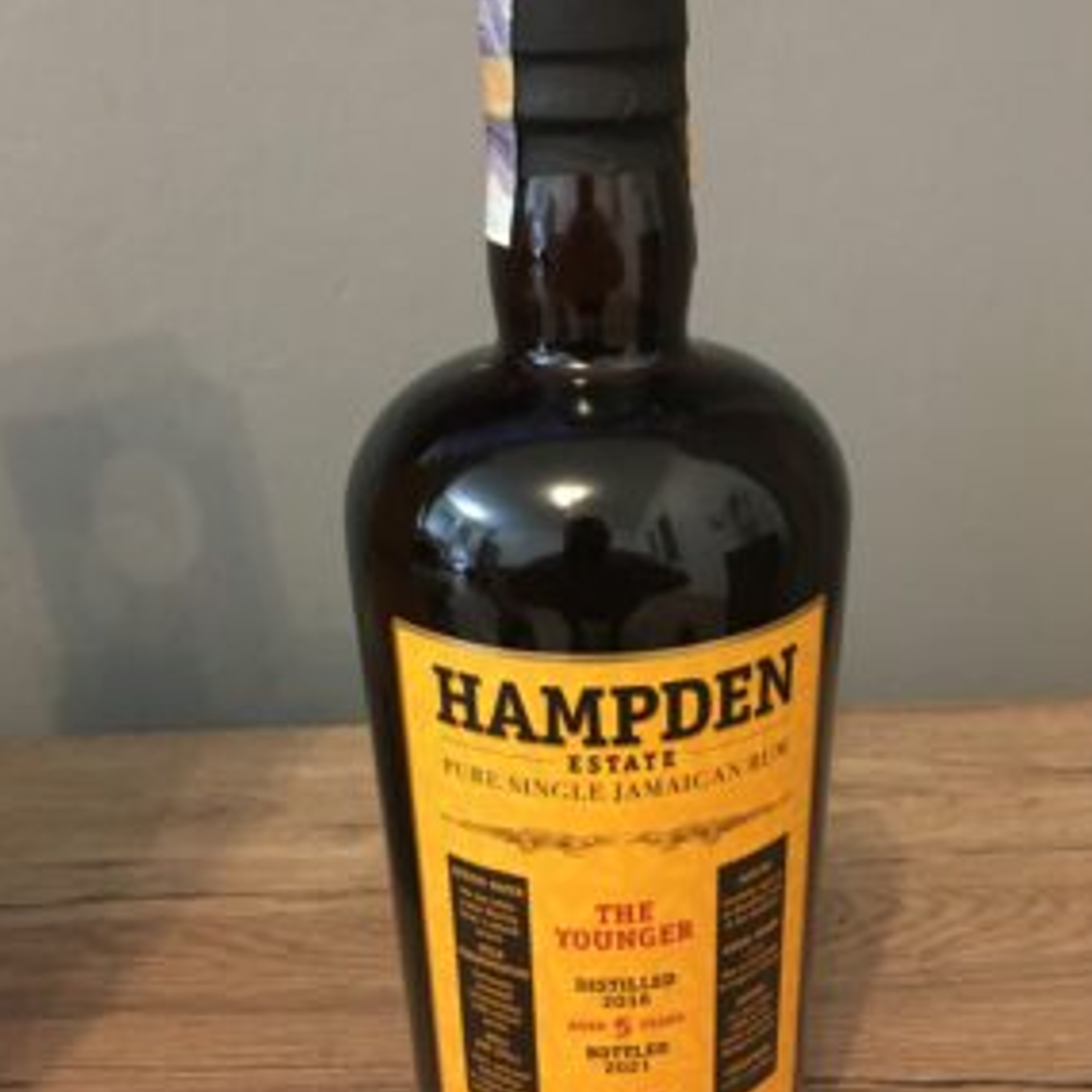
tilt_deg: -26.6
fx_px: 1285
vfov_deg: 46.0
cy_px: 582
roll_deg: +0.3
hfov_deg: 46.0
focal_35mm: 36
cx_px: 556
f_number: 2.2
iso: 400
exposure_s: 1/17
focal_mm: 4.15
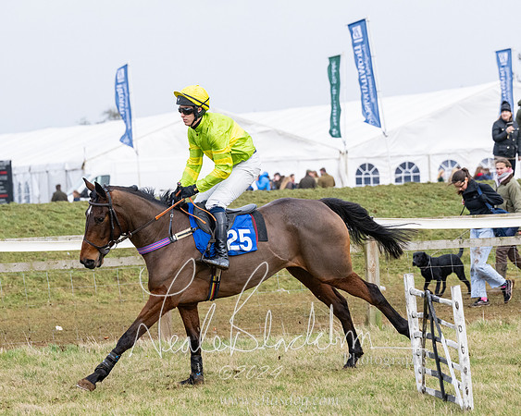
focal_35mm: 193
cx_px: 243
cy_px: 207
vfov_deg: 8.0
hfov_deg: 10.0
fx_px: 2979
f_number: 4
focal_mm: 110
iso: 800
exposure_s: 1/1600
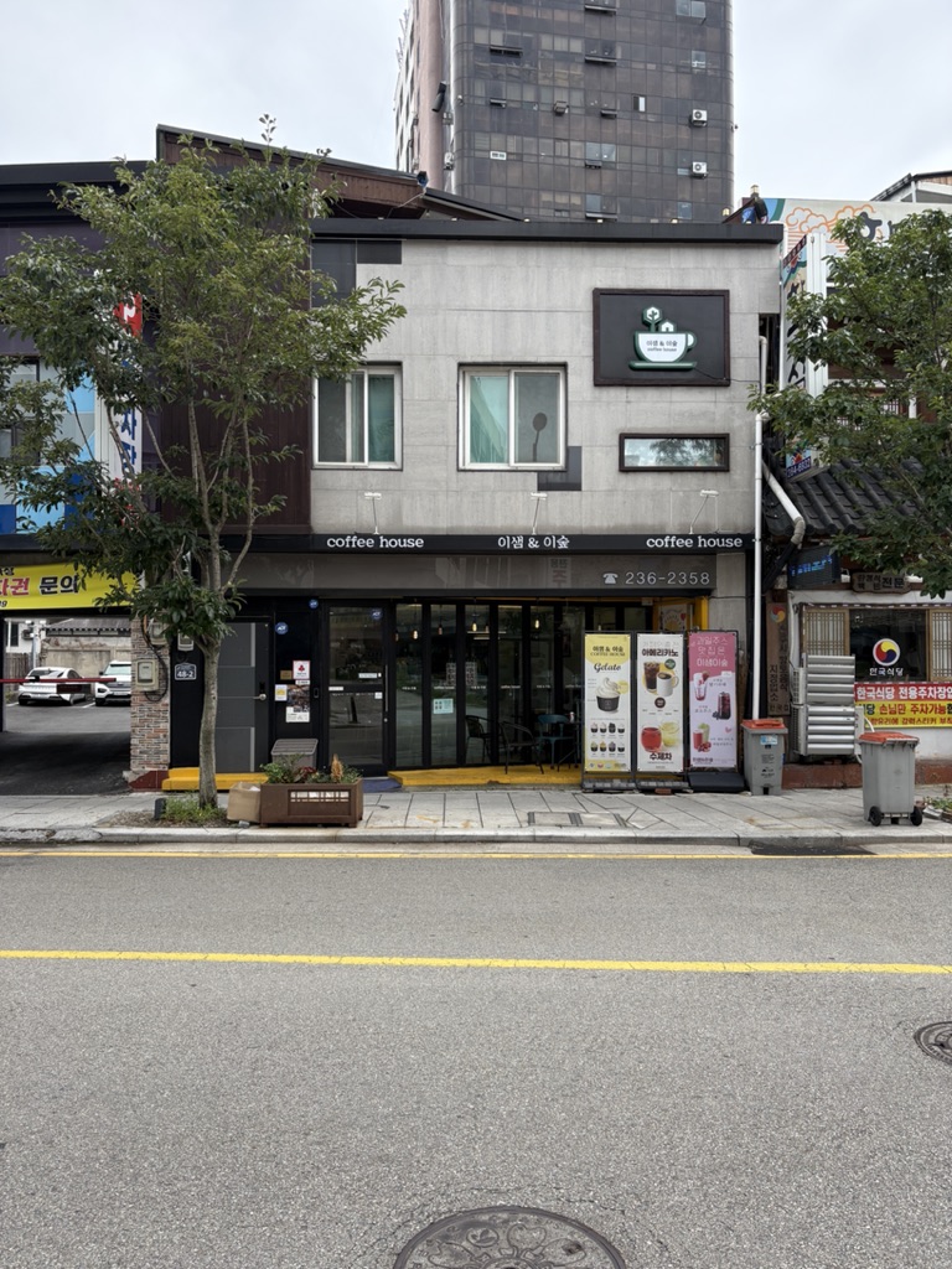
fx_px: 953
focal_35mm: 26
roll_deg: +0.4
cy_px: 634
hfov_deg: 53.1
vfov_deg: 67.3
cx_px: 476
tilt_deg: +1.6
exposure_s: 1/2012
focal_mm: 5.96
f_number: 1.6
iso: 64
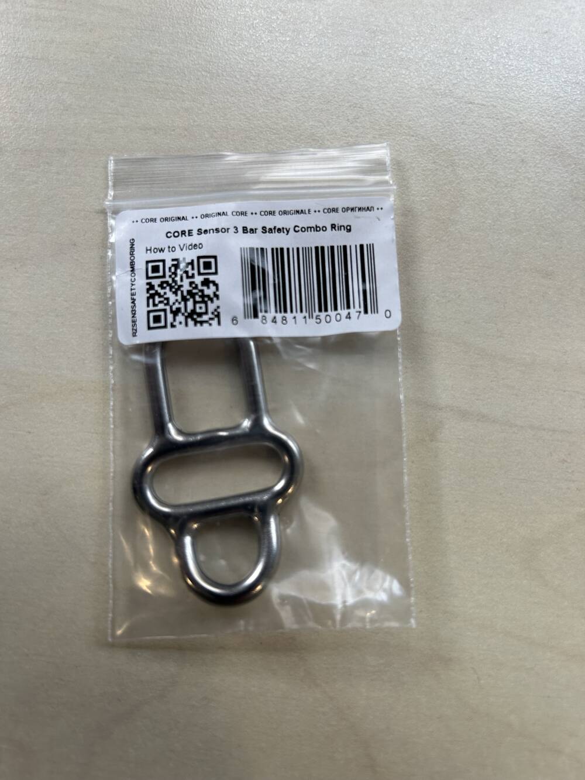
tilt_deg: -83.0
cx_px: 292
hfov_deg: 53.1
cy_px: 390
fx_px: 586
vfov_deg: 67.3
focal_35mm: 26
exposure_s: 1/121
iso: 80
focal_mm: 5.7
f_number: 1.5
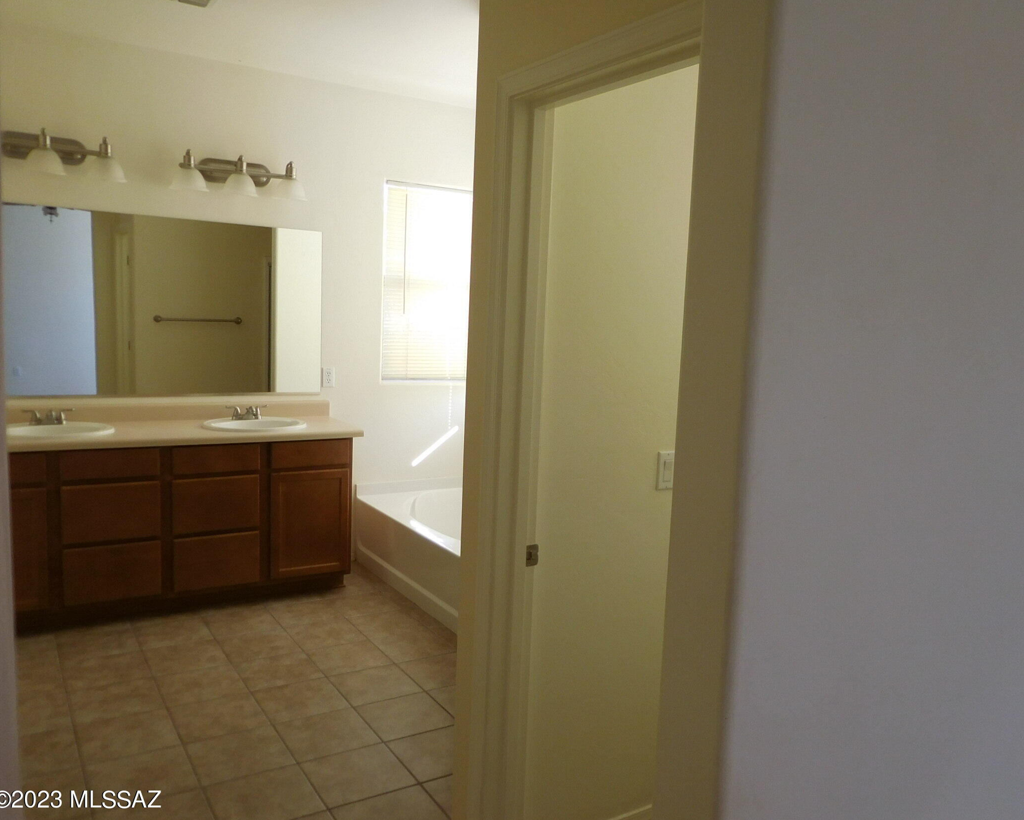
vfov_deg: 53.2
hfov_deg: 63.9
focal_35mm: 27
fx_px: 818
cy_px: 412
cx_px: 557
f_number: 3.3
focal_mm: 4.5
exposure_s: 1/30
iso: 125
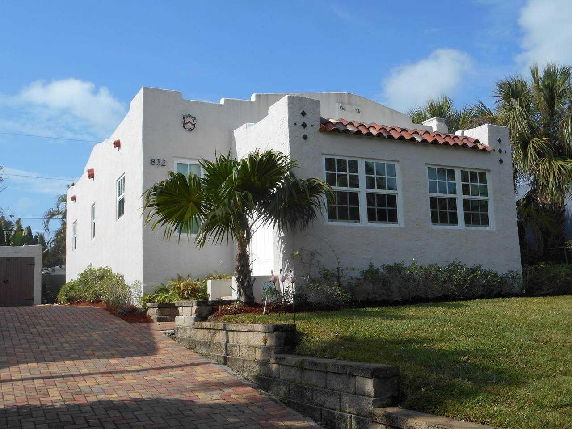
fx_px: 644
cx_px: 286
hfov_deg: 47.9
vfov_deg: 36.8
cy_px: 214
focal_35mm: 39
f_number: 4.5
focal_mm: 6.9
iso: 80
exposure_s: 1/640
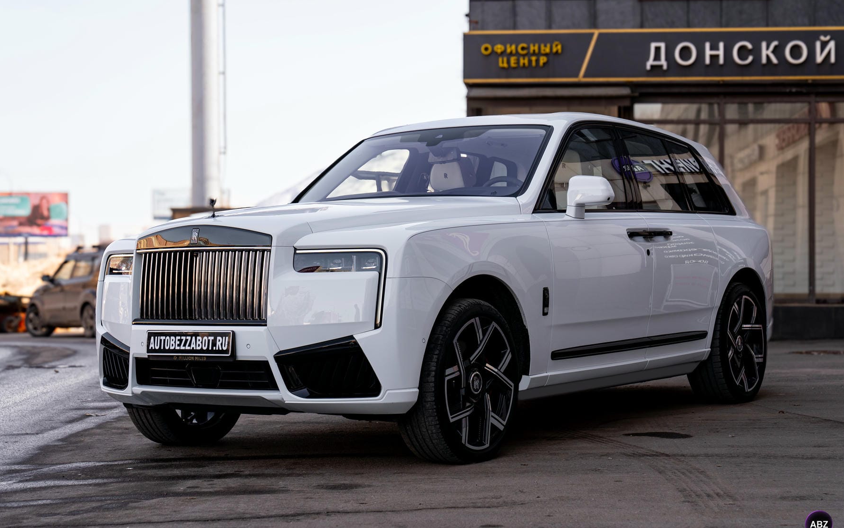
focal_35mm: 63
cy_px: 267
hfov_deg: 32.5
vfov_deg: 20.6
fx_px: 1449
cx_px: 419
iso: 125
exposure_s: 1/200
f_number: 5
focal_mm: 61
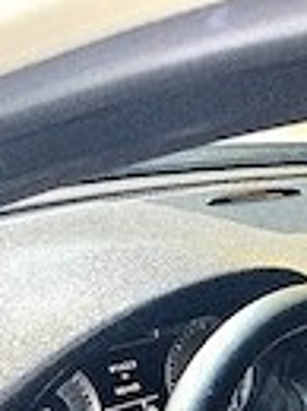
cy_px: 629
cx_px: 386
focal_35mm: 71
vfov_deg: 22.3
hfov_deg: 19.3
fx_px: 842
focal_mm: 6.3
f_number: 1.7
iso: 100
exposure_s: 1/182
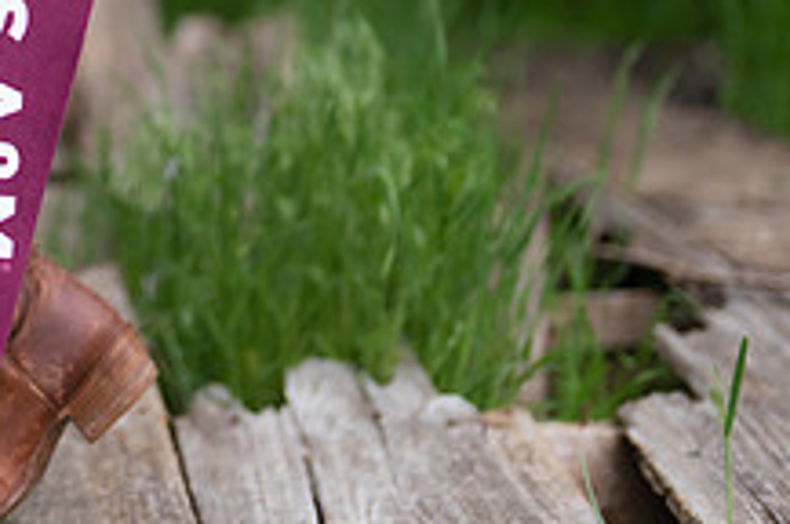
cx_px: -73
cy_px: -84
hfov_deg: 14.0
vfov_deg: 9.4
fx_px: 3155
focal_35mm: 144
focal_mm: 50
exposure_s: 1/640
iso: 125
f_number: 1.2
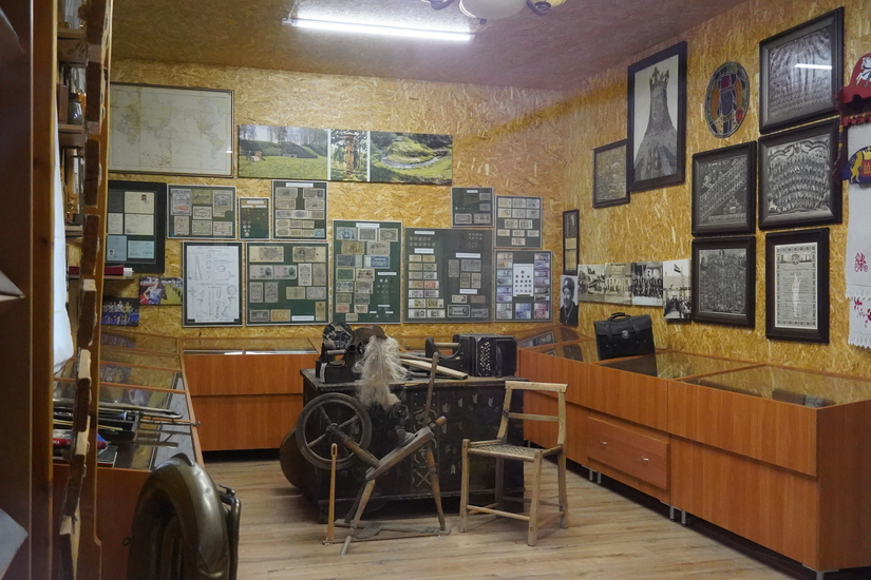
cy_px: 290
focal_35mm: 37
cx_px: 436
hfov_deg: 51.9
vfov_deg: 35.9
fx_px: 895
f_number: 4
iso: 12800
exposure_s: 1/500
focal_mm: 25
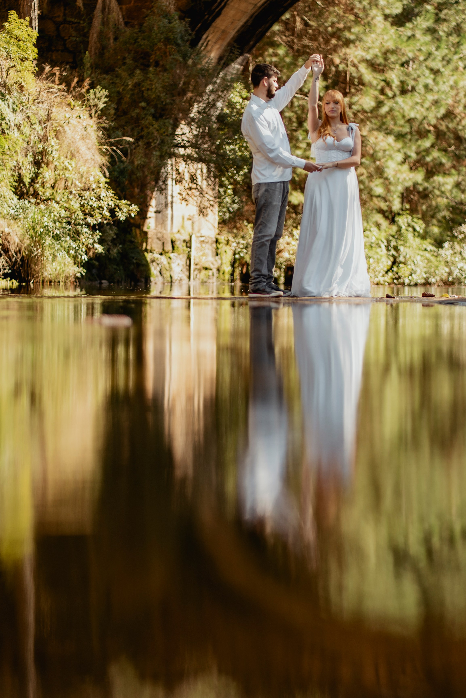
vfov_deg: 20.2
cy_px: 299
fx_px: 1959
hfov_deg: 13.6
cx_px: 264
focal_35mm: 101
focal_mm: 85
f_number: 1.8
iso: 100
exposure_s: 1/500
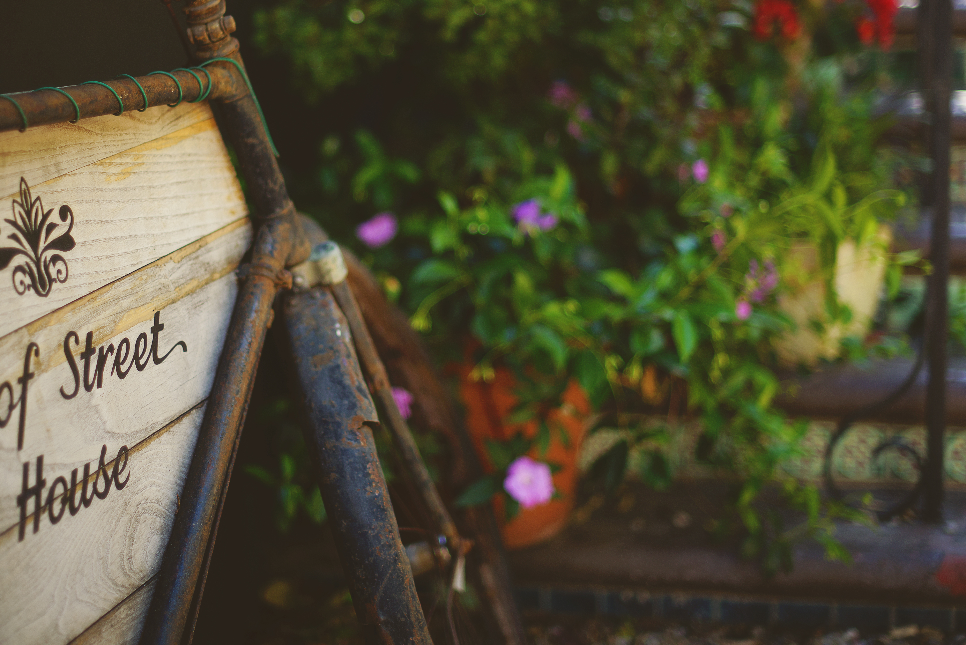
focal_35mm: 64
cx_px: 407
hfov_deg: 31.4
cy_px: 237
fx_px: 1718
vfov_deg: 21.2
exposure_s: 1/640
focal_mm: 50
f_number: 1.4
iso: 100
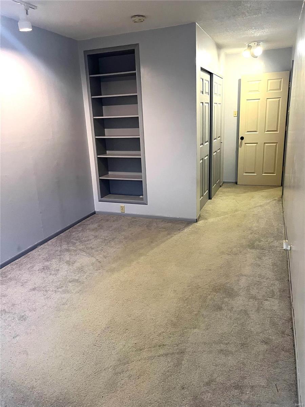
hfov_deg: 53.1
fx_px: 305
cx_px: 152
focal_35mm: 26
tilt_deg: -15.9
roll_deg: +2.8
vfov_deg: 67.3
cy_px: 204
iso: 320
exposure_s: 1/60
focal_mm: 5.7
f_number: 1.5
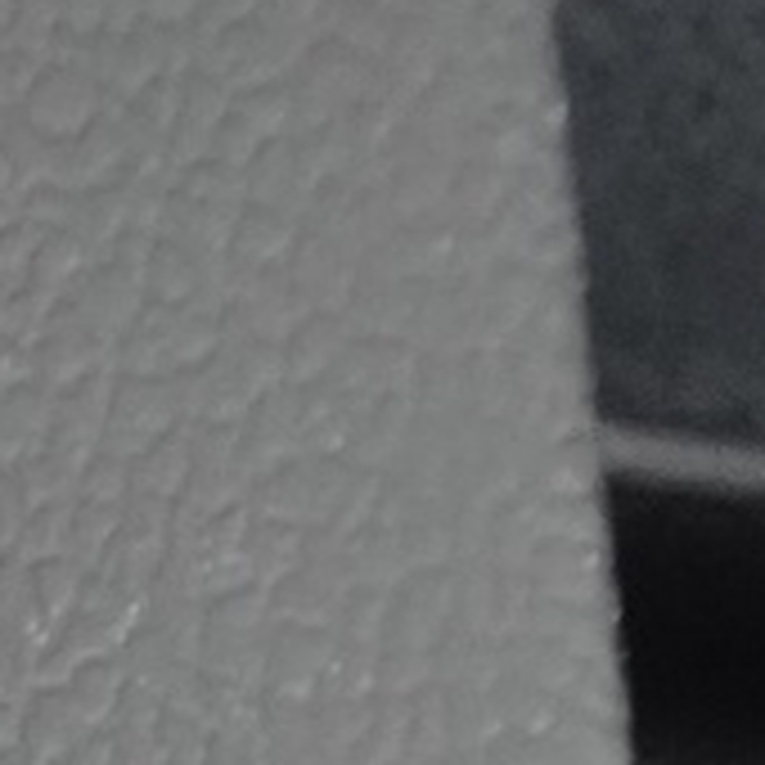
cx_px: -976
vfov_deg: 9.6
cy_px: 891
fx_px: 4501
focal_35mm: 180
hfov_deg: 8.9
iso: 800
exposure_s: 1/15
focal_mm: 4.25
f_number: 3.5
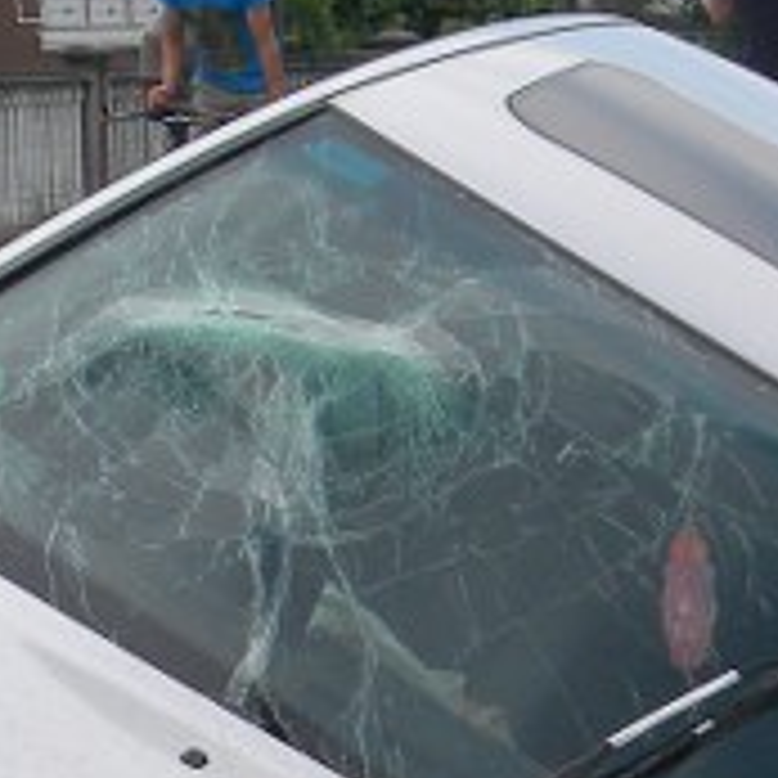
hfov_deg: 10.4
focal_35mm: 168
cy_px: 989
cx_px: 238
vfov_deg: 10.2
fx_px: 4272
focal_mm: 7.3
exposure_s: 1/447
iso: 80
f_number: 3.8
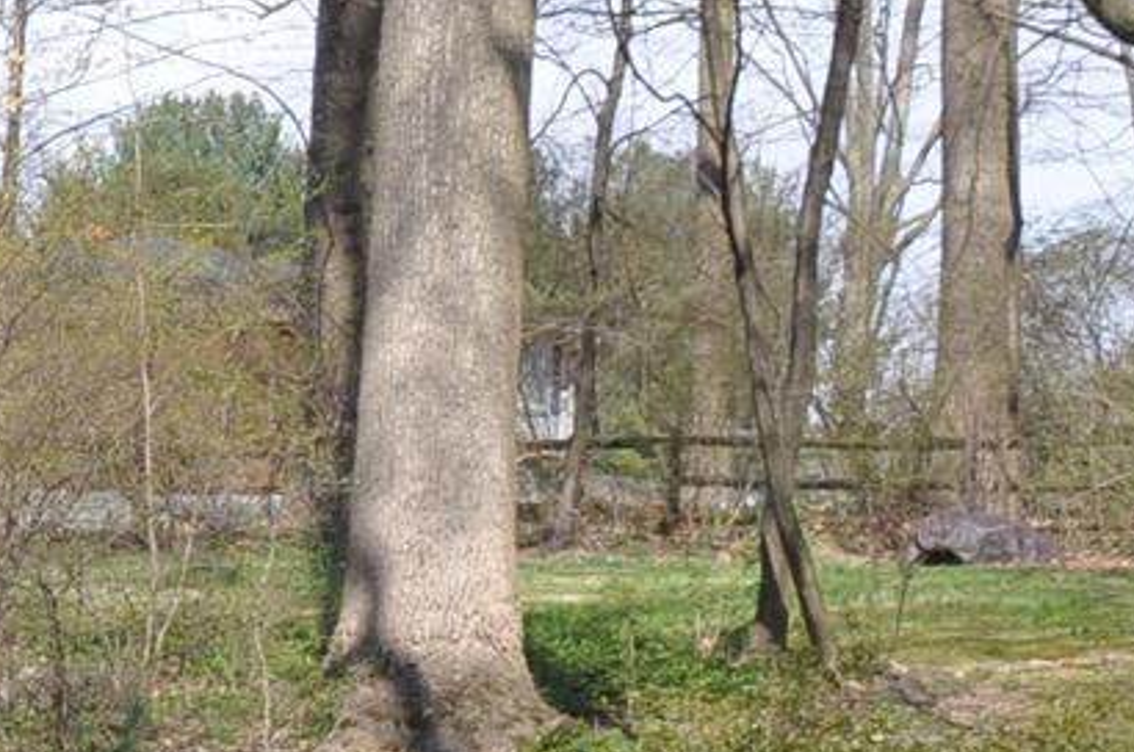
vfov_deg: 8.6
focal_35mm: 158
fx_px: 4953
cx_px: -1369
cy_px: 968
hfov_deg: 11.4
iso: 200
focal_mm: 21
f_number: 13
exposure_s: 1/160
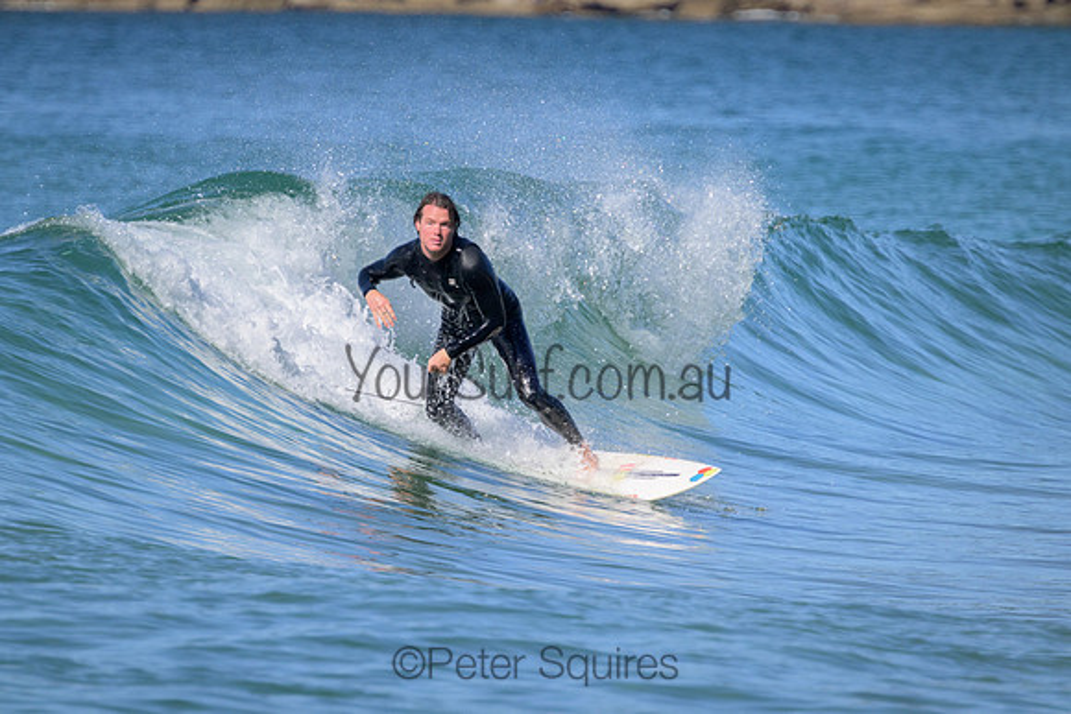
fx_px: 23804
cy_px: 357
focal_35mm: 800
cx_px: 536
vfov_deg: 1.7
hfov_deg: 2.6
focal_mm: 800
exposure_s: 1/2000
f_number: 11
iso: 1250
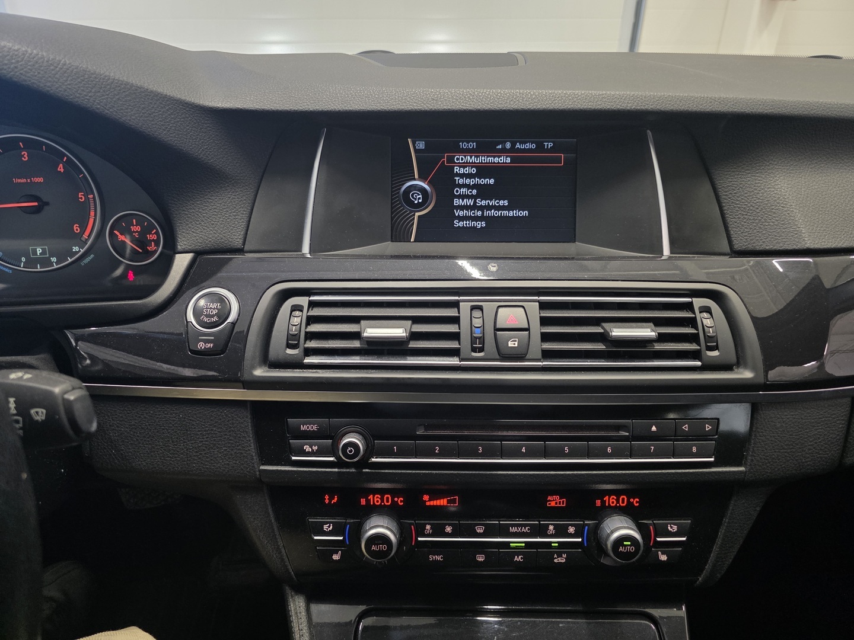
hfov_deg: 73.9
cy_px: 320
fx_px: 567
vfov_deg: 58.9
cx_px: 427
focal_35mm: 23
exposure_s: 1/63
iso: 160
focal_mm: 6.3
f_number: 1.7
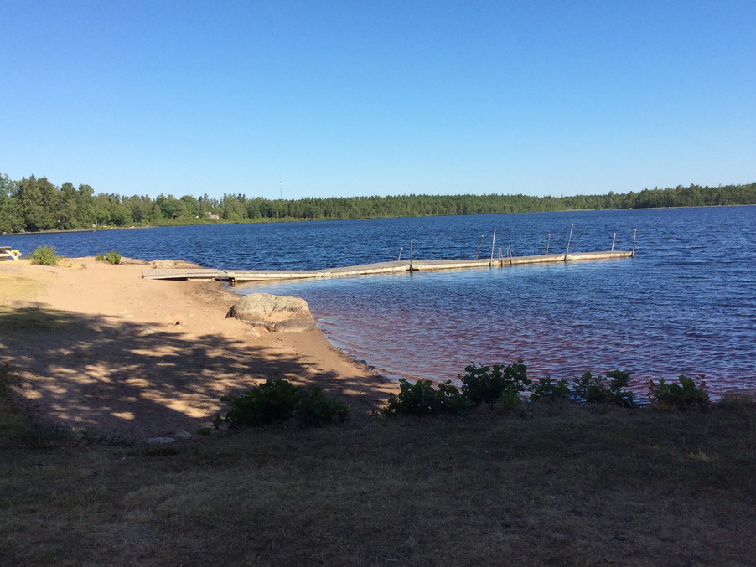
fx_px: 743
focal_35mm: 34
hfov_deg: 53.9
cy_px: 270
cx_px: 393
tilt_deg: -5.0
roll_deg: +2.9
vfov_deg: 41.8
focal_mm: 3.3
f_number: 2.4
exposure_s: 1/1021
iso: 32
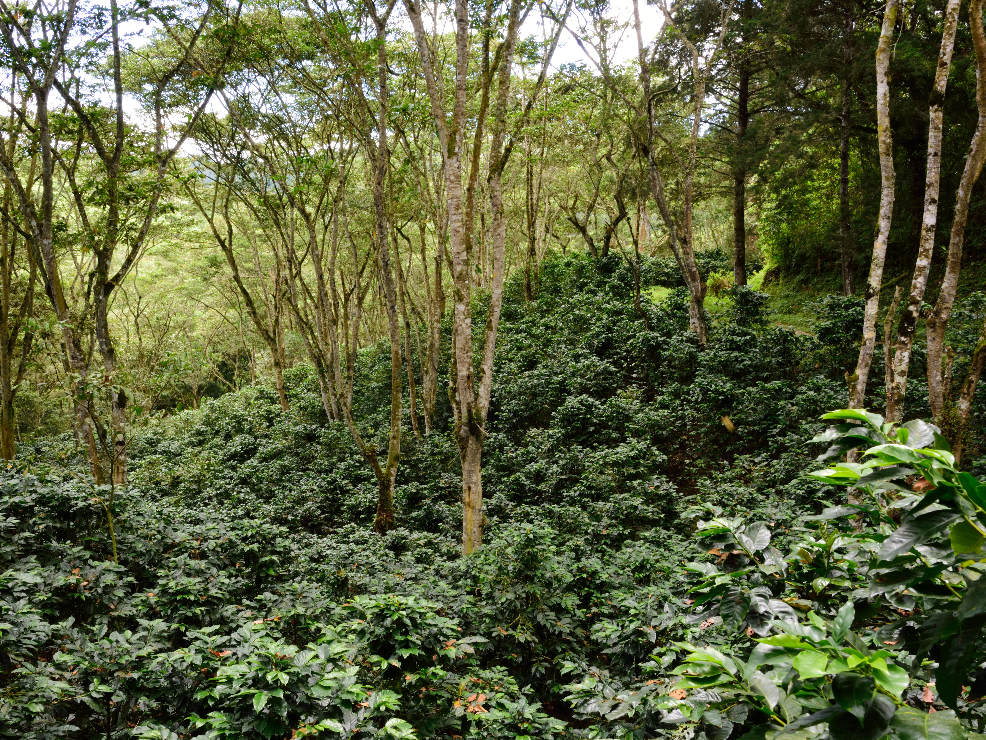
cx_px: 434
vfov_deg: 40.7
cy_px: 369
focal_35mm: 35
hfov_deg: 52.5
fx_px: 997
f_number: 18
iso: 900
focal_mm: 32
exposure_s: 1/30
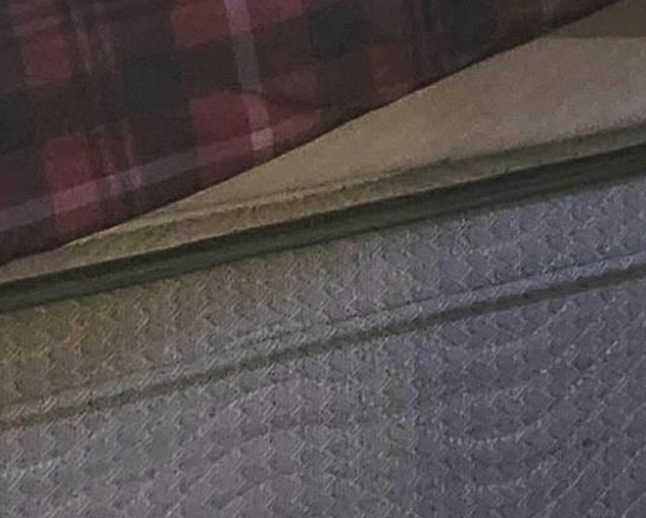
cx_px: 1173
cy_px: -870
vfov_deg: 9.8
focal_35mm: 132
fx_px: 2525
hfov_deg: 13.1
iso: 800
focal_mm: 5.54
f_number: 1.8
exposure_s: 1/120
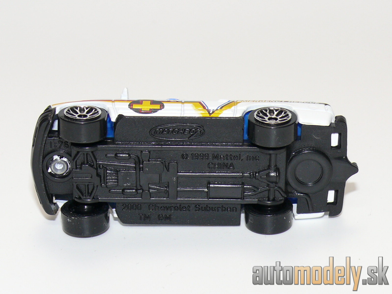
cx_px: 196
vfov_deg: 13.5
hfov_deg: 17.9
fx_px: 1246
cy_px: 147
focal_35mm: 110
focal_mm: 14
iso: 100
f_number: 4
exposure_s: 1/30
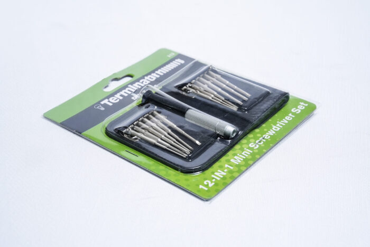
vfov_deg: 19.5
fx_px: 720
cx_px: 185
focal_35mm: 70
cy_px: 124
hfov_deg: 28.8
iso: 3200
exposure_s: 1/160
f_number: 10
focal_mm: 70
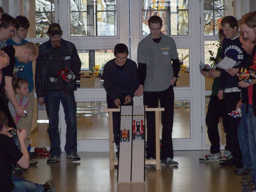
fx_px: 1250
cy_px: 96
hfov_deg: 11.7
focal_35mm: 169
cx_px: 128
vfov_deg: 8.8
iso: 140
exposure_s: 1/125
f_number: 3.2
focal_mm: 28
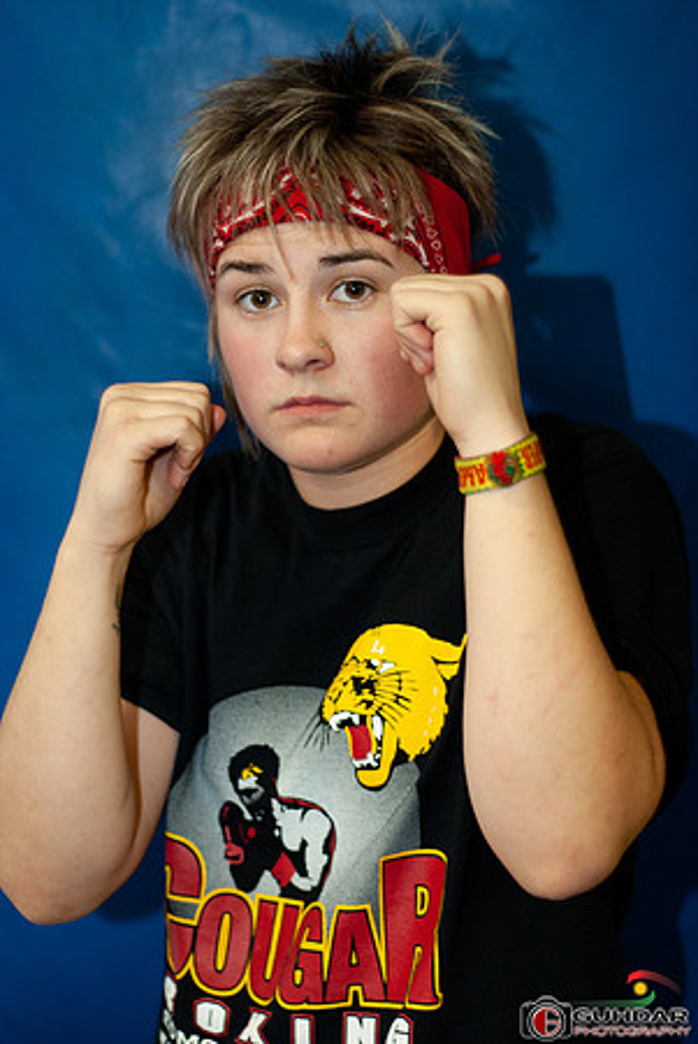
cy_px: 522
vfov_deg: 27.0
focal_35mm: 75
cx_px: 349
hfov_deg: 18.2
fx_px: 2176
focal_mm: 50
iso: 500
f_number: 2
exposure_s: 1/125
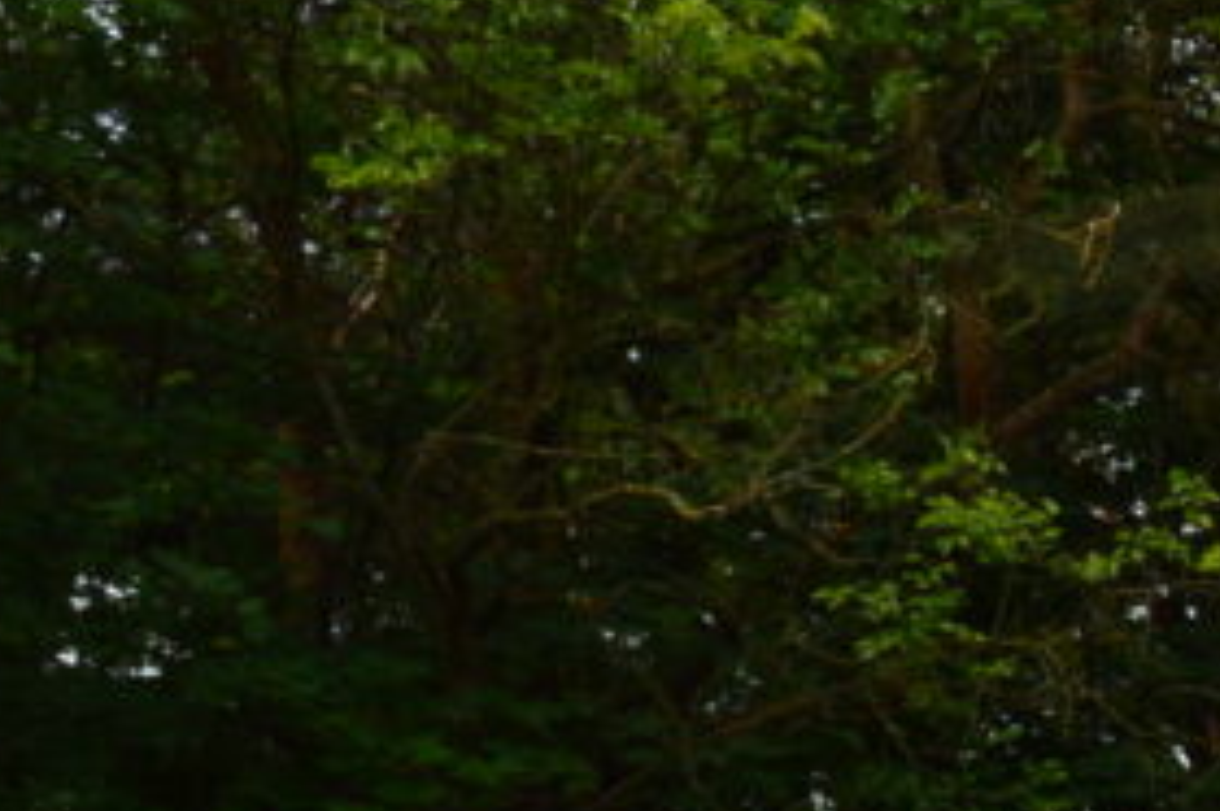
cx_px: 1871
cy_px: 876
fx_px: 4705
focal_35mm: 139
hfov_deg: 13.8
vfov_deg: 9.7
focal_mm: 24
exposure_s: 1/400
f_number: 11
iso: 400
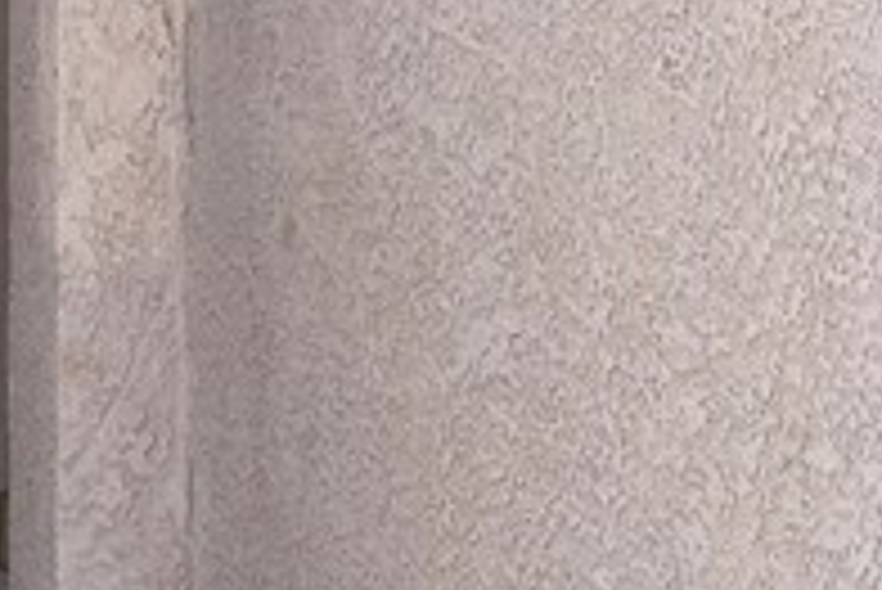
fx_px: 4487
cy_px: 68
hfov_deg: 10.5
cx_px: -740
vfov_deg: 7.5
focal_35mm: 183
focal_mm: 22
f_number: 8
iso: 400
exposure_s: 1/5000
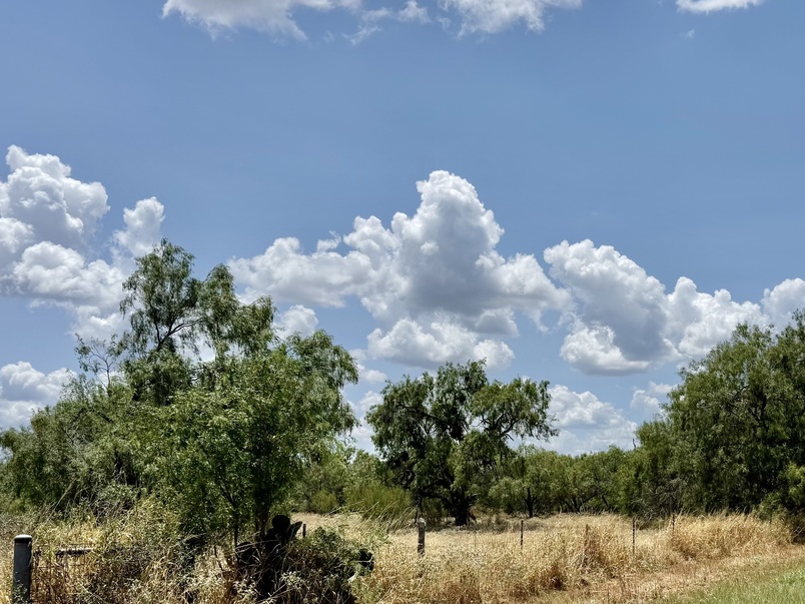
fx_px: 1000
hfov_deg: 42.6
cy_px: 428
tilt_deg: +5.0
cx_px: 593
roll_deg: +0.7
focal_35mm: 43
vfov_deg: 33.1
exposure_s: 1/10309
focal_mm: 6.76
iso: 80
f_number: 1.78
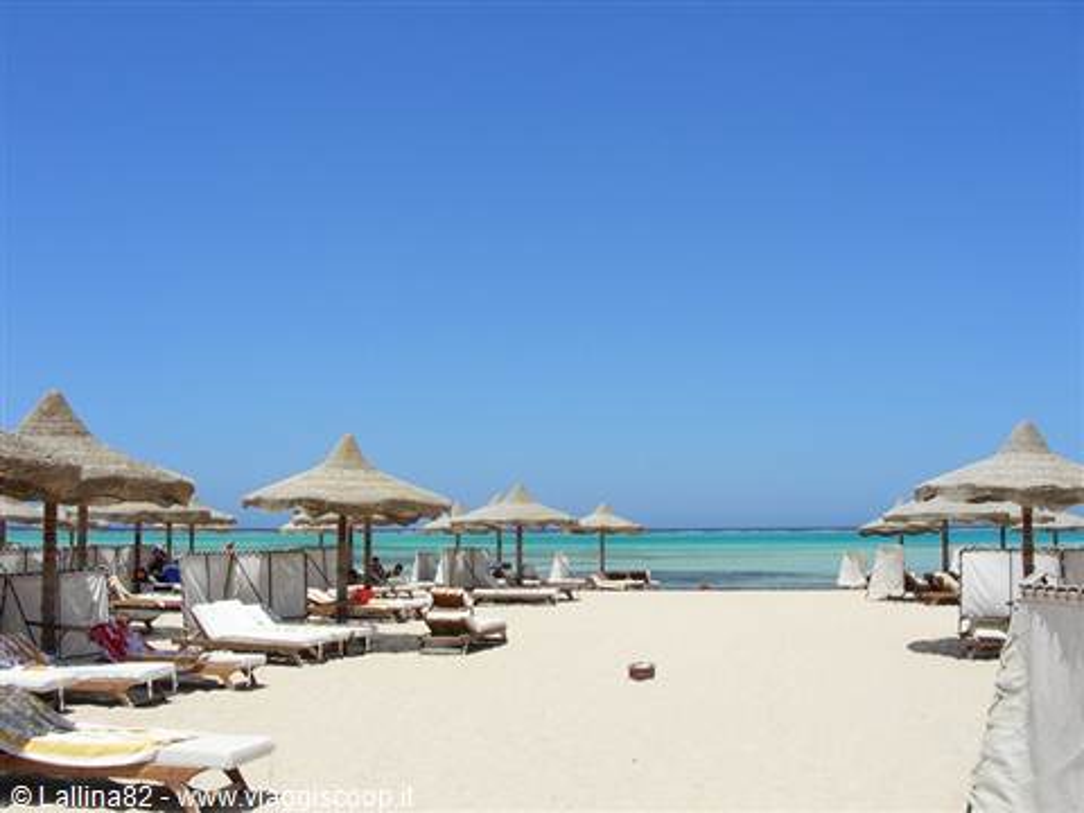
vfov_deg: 37.7
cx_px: 542
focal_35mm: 38
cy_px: 406
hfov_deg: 49.0
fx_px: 1190
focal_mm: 6.3
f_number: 5.6
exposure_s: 1/618
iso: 50
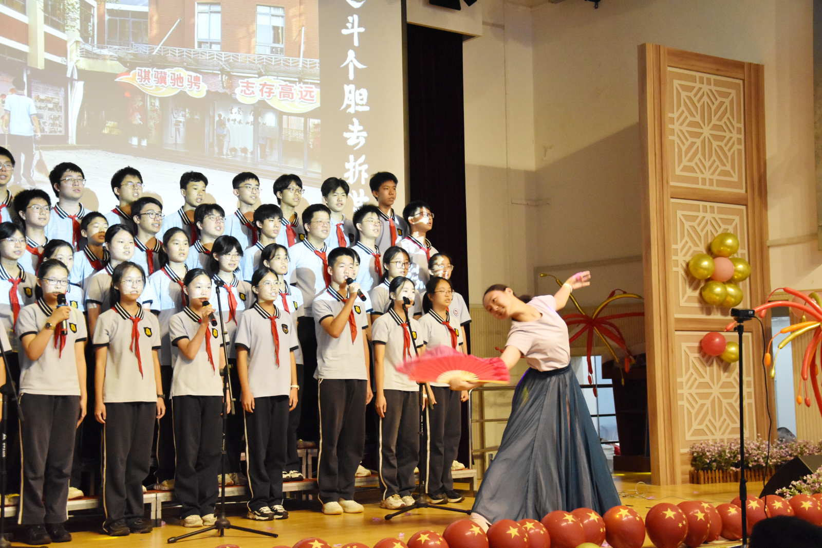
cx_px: 411
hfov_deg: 35.1
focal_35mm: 57
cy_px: 274
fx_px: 1301
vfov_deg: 23.8
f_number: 4.5
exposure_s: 1/60
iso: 3200
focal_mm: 38
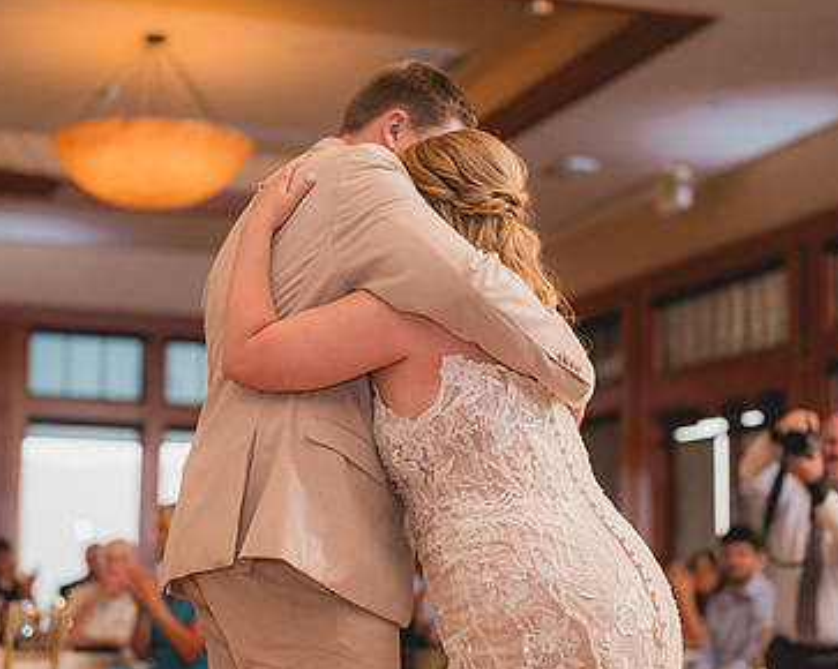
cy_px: 347
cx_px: 323
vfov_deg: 20.4
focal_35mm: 75
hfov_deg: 25.3
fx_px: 1859
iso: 125
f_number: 1.8
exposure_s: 1/250
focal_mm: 50
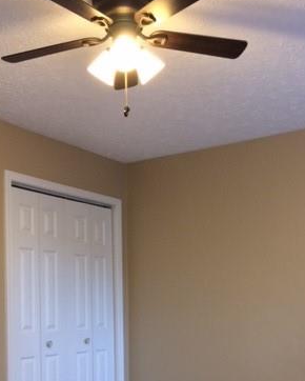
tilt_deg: -0.8
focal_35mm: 50
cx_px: 144
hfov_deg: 30.3
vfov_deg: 36.1
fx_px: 564
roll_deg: +2.0
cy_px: 304
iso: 64
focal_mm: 4.15
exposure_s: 1/30
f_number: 2.2
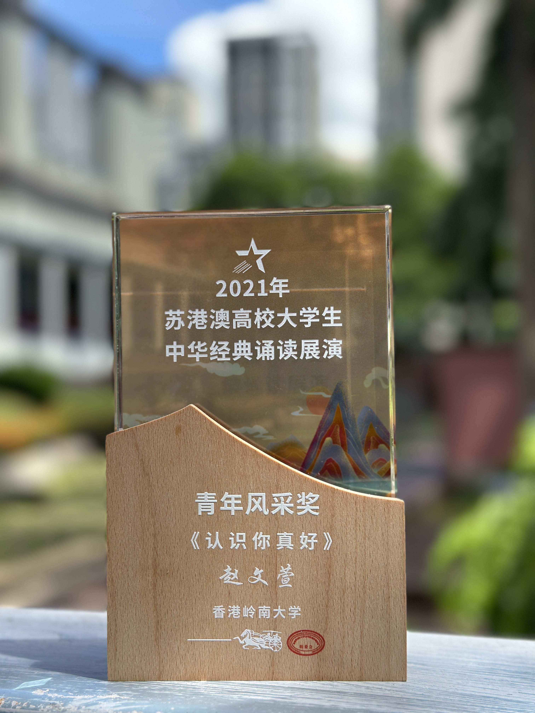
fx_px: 989
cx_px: 268
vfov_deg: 39.7
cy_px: 356
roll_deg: +0.8
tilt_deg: +0.5
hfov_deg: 30.3
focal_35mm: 48
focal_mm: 6.86
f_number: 1.78
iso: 80
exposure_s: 1/2028
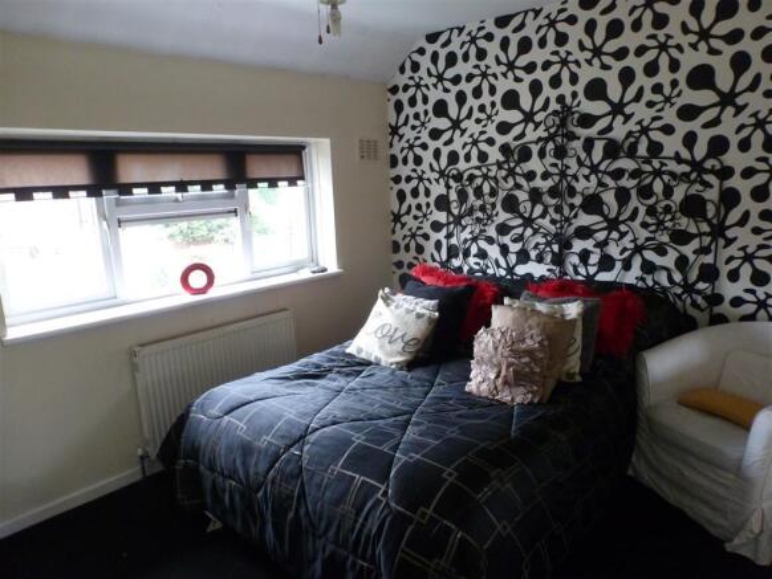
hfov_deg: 71.6
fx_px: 535
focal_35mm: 24
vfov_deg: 56.9
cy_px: 290
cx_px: 386
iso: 400
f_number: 3.3
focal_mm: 4.3
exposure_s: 1/6
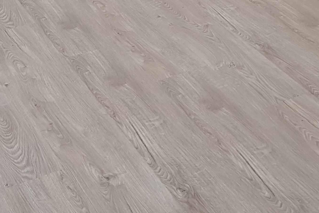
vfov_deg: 16.1
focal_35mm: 81
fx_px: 718
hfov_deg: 24.6
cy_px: -57
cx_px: 264
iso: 50
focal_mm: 4.2
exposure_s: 1/50
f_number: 1.7
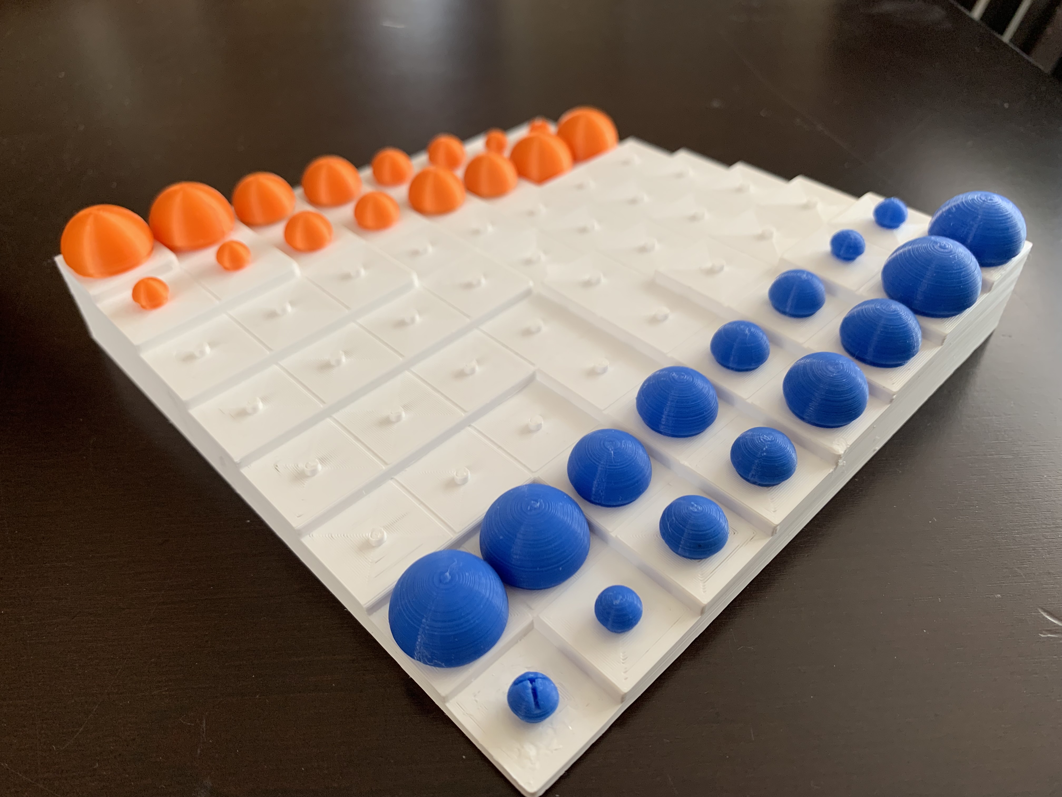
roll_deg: +1.8
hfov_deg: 67.3
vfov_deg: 53.1
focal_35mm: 26
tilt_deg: -42.9
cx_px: 531
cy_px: 398
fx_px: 798
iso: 100
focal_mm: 4.25
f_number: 1.8
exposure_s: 1/78
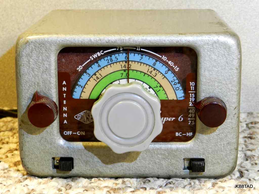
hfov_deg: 25.7
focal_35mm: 76
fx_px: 568
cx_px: 130
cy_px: 97
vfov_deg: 19.4
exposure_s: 1/30
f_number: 4.8
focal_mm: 13.5
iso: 250
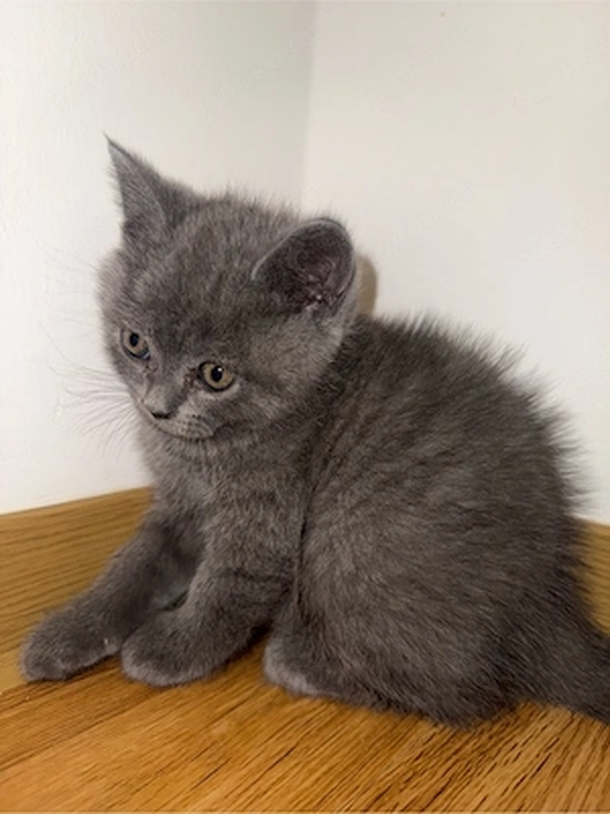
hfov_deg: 56.8
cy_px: 407
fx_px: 564
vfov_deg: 71.6
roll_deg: -3.9
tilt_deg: -7.1
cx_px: 305
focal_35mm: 24
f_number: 1.78
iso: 64
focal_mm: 6.76
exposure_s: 1/29
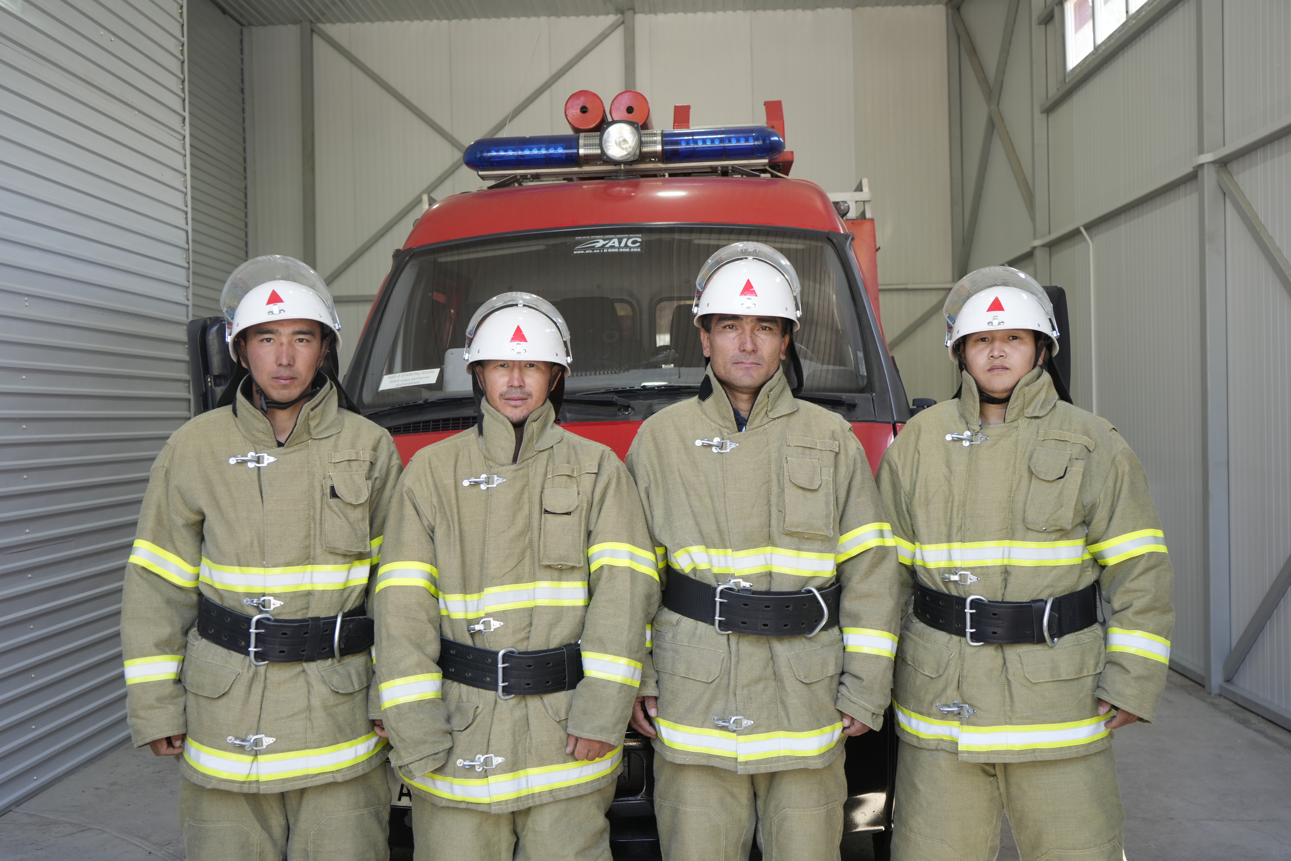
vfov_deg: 36.9
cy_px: 430
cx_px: 646
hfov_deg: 53.1
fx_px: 1291
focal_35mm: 36
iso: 320
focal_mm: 36
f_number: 4
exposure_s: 1/100
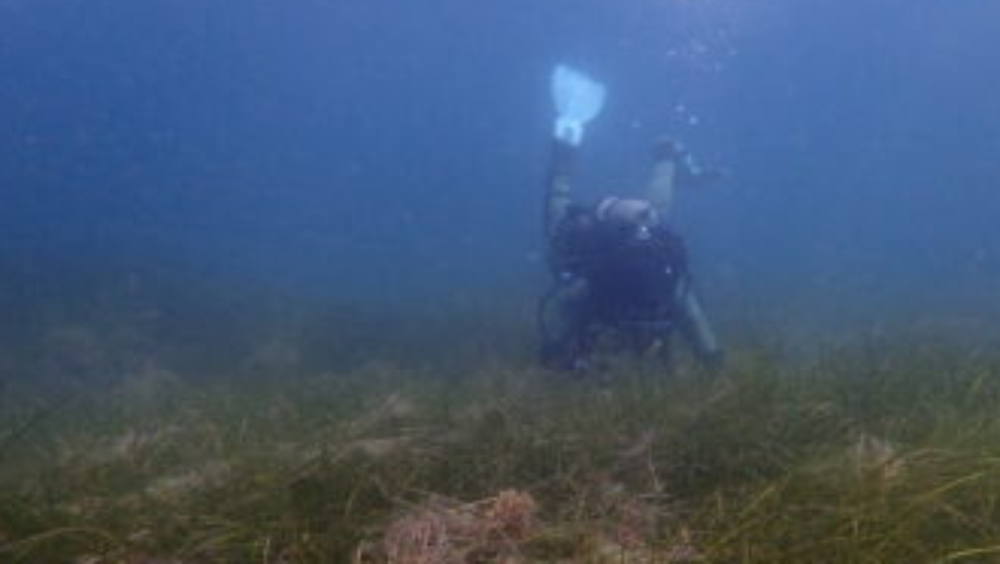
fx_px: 875
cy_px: 412
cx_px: 570
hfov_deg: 59.2
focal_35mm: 33
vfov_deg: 35.0
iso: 100
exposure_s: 1/400
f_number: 2.8
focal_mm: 4.5
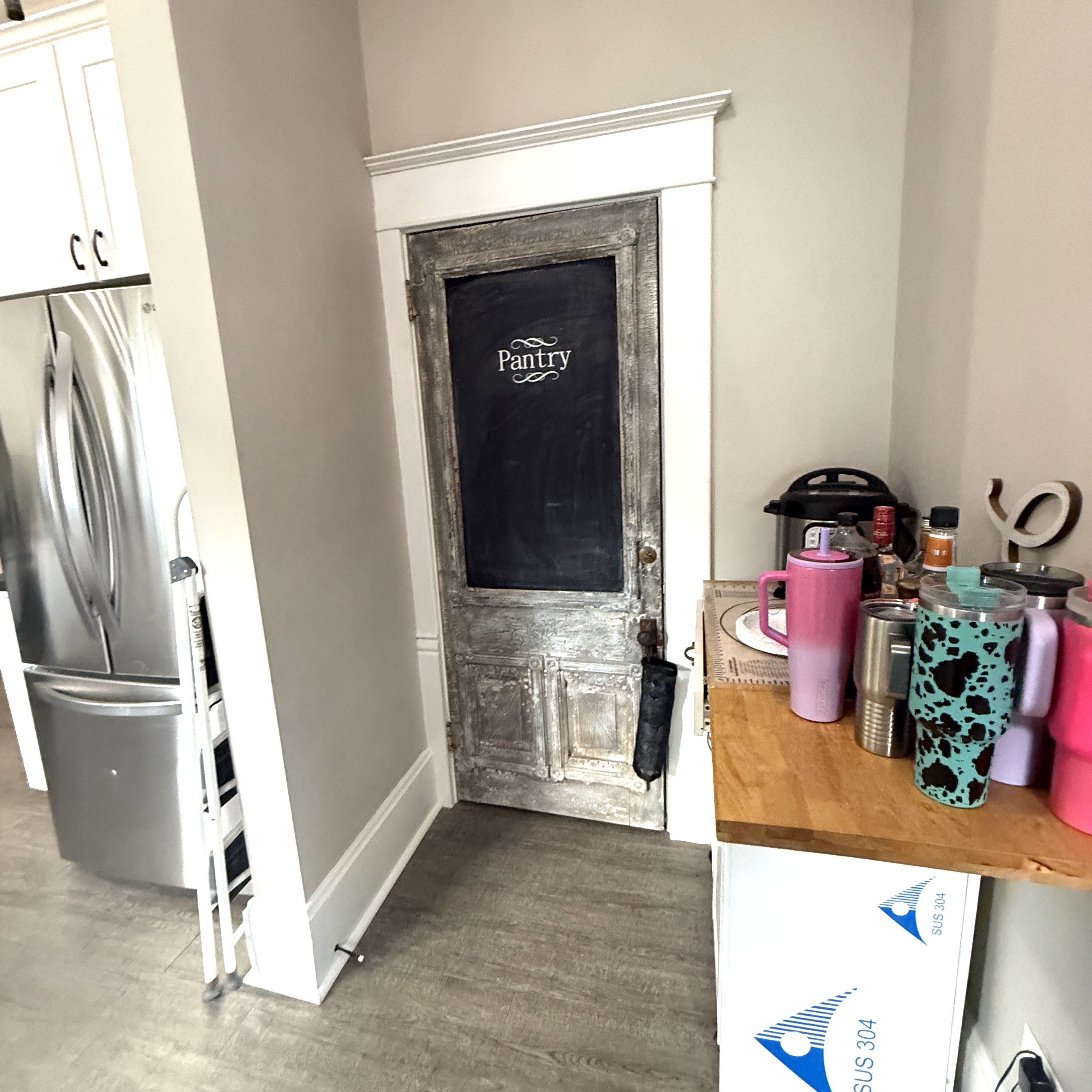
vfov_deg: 84.0
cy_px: 545
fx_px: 607
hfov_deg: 84.0
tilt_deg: -10.8
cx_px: 534
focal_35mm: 17
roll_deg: +1.4
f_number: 2.2
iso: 640
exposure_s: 1/60
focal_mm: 2.22
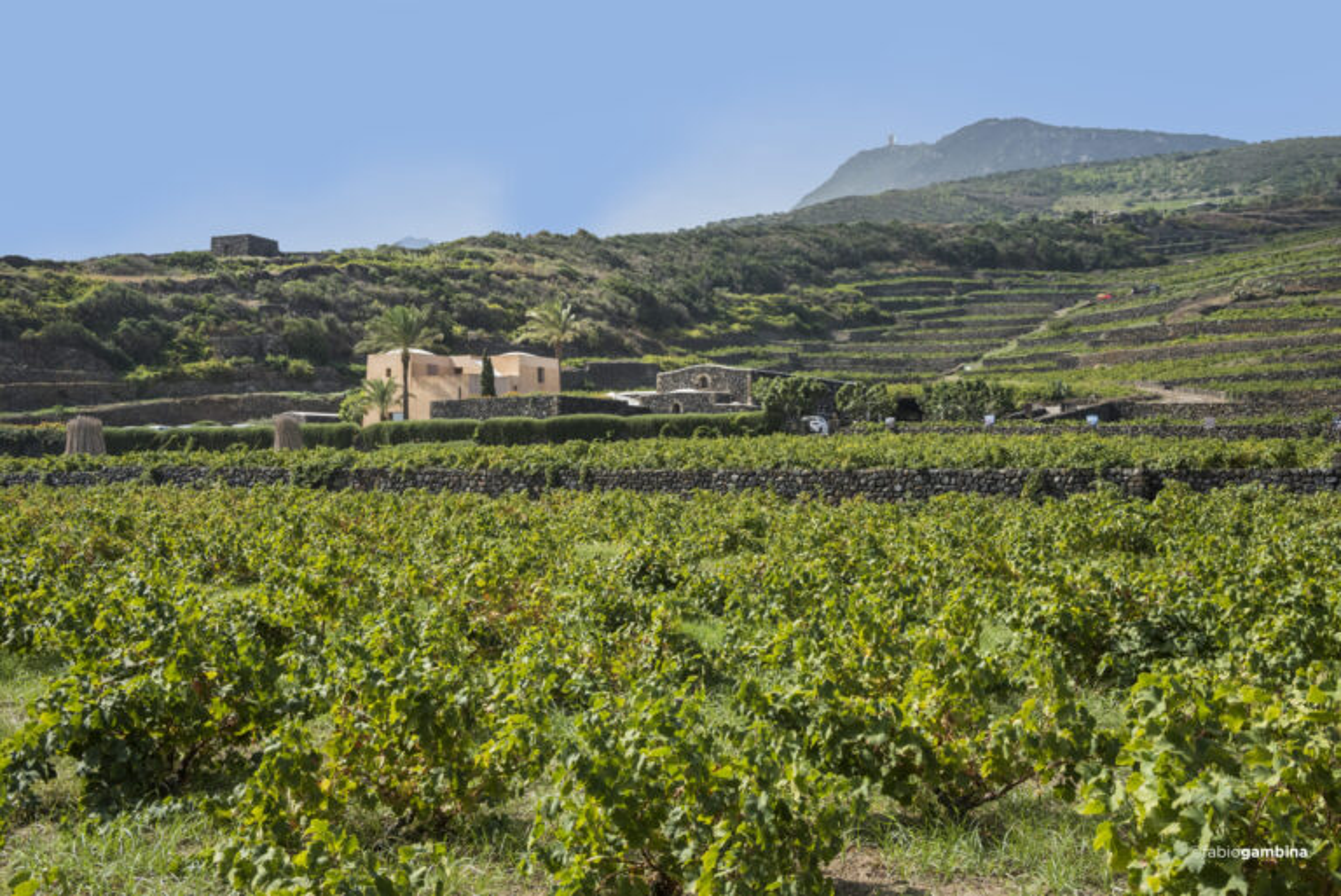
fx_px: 1565
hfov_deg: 46.4
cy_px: 448
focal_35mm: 42
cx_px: 670
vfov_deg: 31.9
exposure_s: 1/800
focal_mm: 42
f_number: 14
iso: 1250
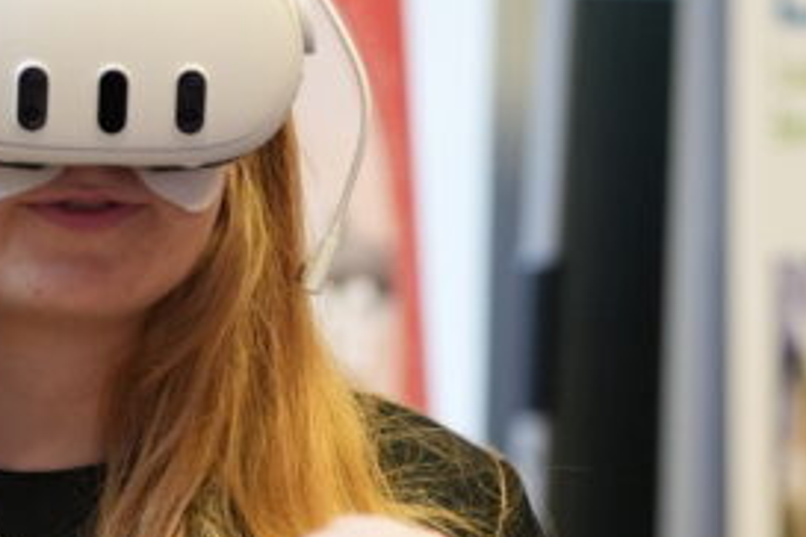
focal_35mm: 259
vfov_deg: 5.3
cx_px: 523
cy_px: 387
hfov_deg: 7.9
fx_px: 5798
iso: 3200
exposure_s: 1/160
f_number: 2.8
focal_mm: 69
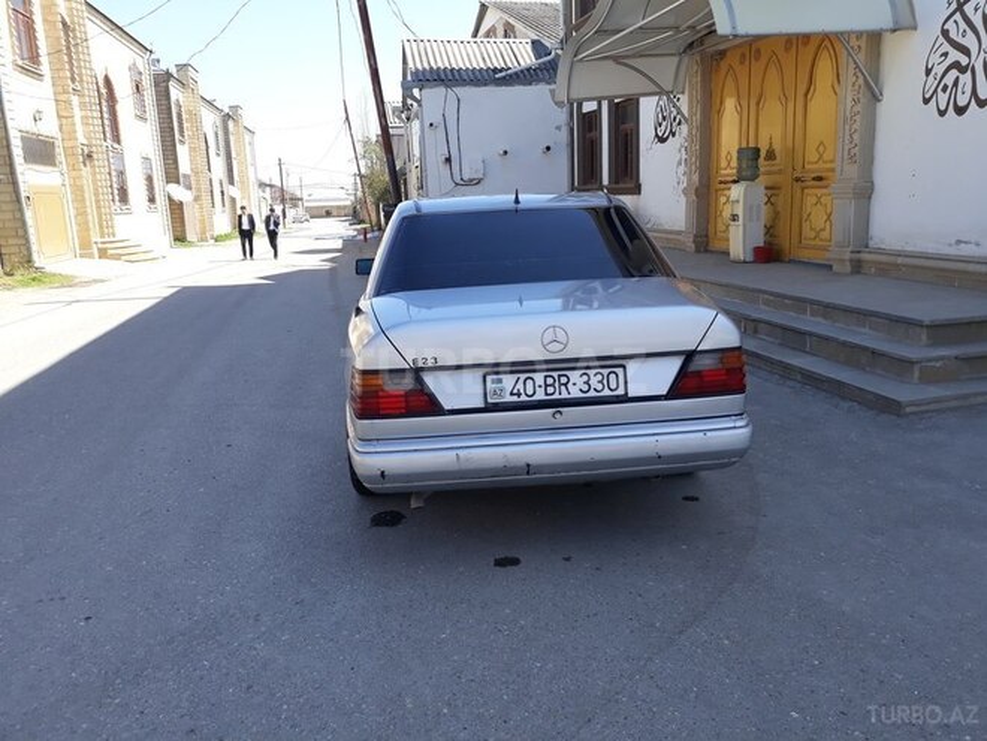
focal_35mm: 27
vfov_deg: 51.4
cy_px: 370
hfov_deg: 65.3
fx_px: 770
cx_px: 494
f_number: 1.7
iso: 40
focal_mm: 3.71
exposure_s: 1/607
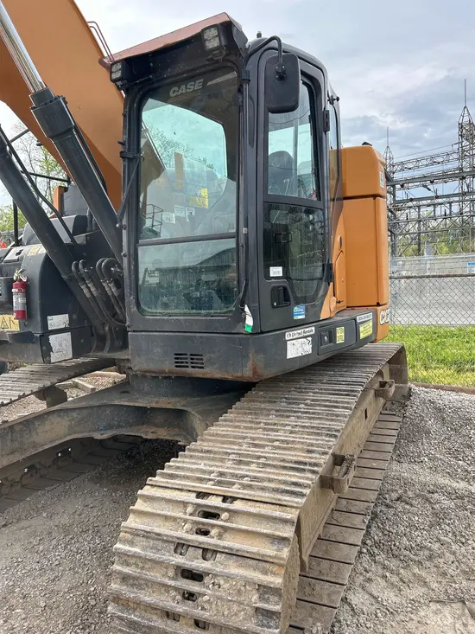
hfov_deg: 53.1
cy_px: 317
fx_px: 476
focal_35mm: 26
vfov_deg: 67.3
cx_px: 238
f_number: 1.5
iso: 50
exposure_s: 1/714
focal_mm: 5.7
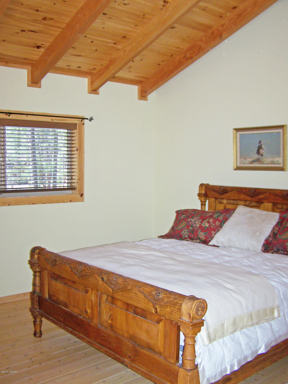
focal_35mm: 38
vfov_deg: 49.0
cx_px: 144
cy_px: 192
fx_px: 422
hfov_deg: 37.7
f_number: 2.8
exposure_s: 1/60
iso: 80
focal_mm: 6.3
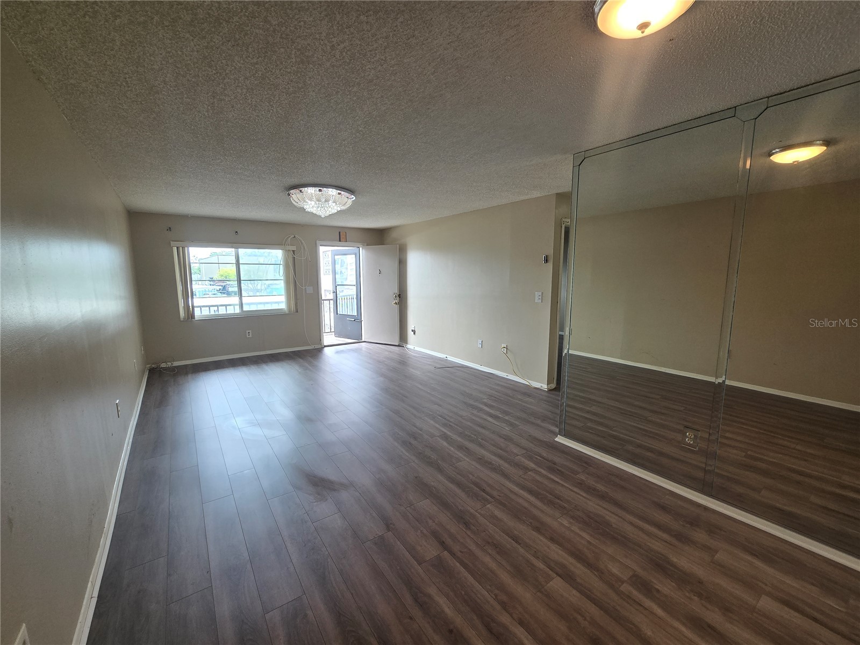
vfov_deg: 89.9
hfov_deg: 106.2
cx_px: 430
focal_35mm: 13
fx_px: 323
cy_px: 322
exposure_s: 1/120
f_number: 2.2
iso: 50
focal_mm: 2.2
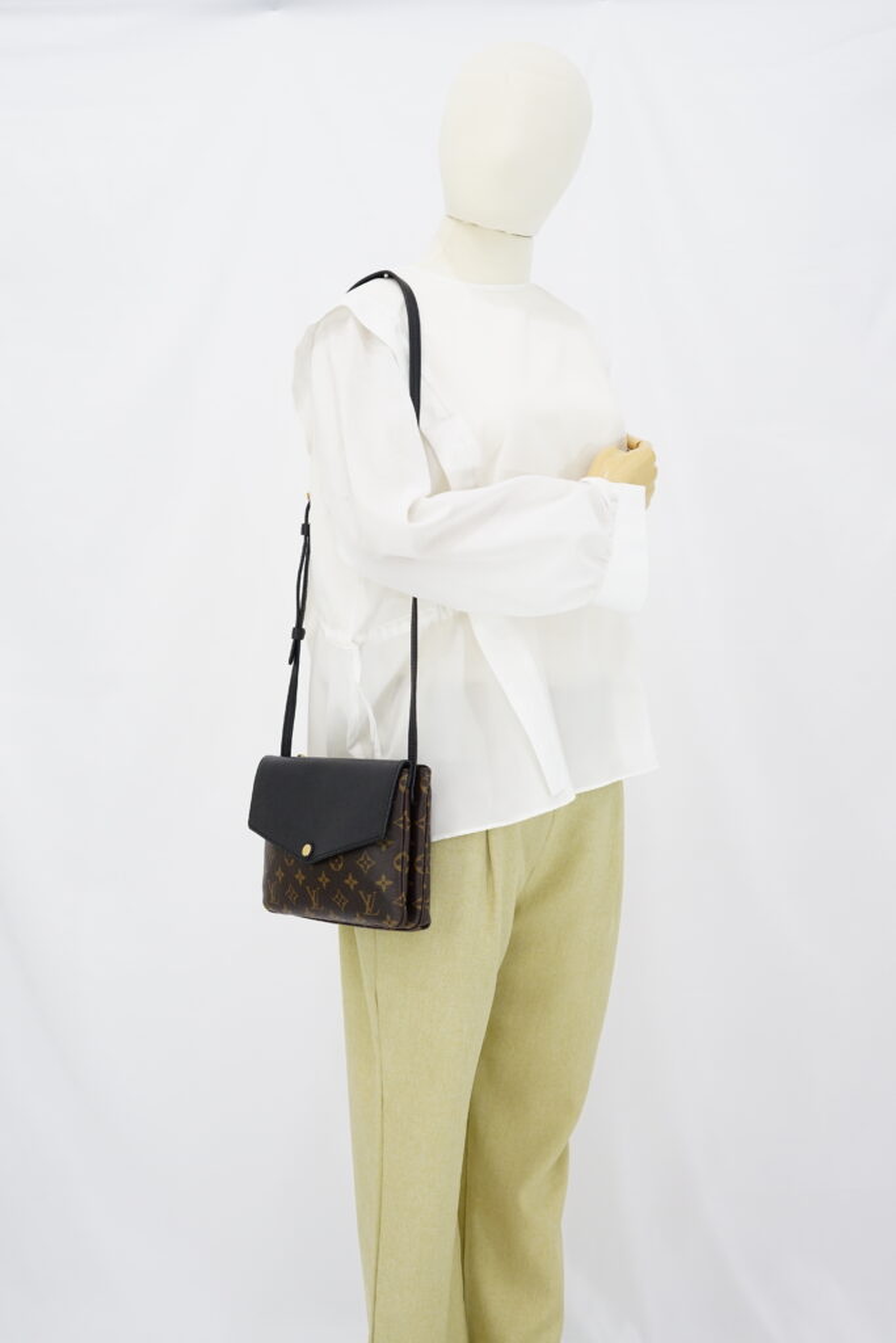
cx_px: 448
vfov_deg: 39.6
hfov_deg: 27.0
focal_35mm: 50
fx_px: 1866
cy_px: 672
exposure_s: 1/8
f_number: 6.3
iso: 640
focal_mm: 50
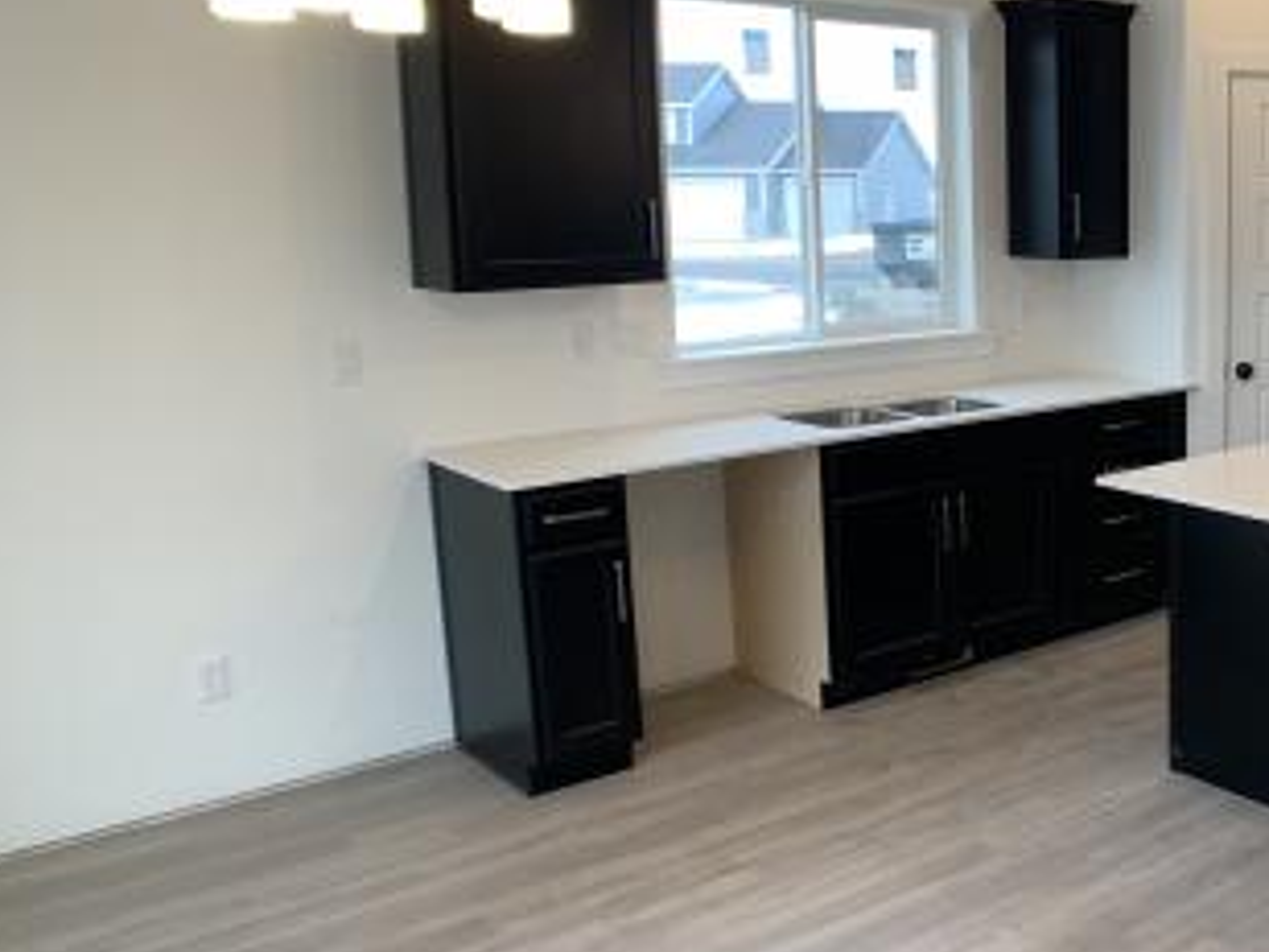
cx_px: 1285
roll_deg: +0.0
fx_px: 1980
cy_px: 424
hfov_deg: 32.5
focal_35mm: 54
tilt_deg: -9.8
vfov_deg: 27.0
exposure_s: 1/120
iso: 50
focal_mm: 4.25
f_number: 1.8
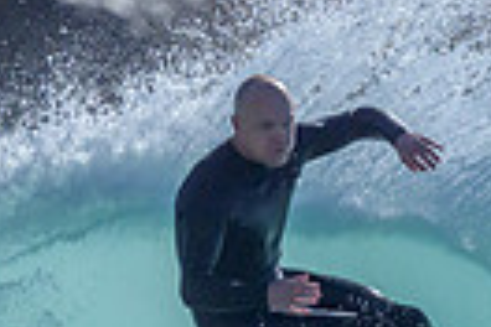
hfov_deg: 0.5
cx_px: 153
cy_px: 533
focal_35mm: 4311
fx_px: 58793
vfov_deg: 0.3
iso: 1600
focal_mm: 800
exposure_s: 1/2000
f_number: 6.3
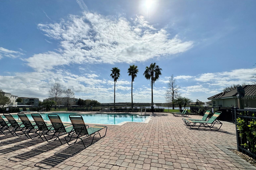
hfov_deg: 100.4
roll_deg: +0.4
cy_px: 98
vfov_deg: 76.8
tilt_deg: +3.5
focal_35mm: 15
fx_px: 107
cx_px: 125
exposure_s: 1/7299
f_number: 2.2
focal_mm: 2.22
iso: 40
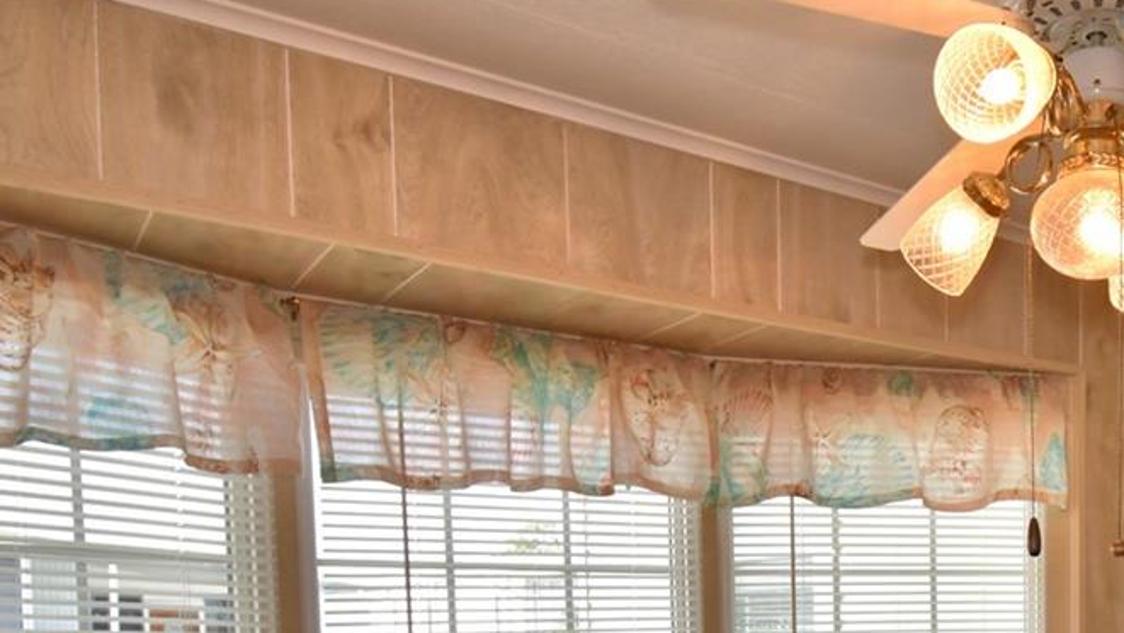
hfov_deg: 47.8
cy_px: 704
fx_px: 1133
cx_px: 993
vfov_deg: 28.3
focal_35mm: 38
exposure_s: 1/80
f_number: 4.5
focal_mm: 10
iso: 100
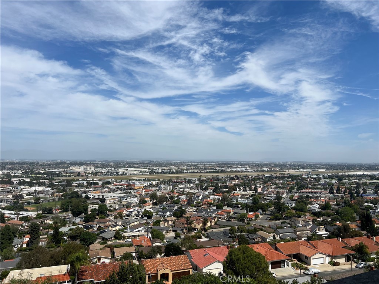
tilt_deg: +2.9
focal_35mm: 26
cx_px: 190
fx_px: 285
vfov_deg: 53.1
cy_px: 142
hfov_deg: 67.3
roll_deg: -2.5
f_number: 1.5
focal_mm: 5.7
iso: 50
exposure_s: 1/9434
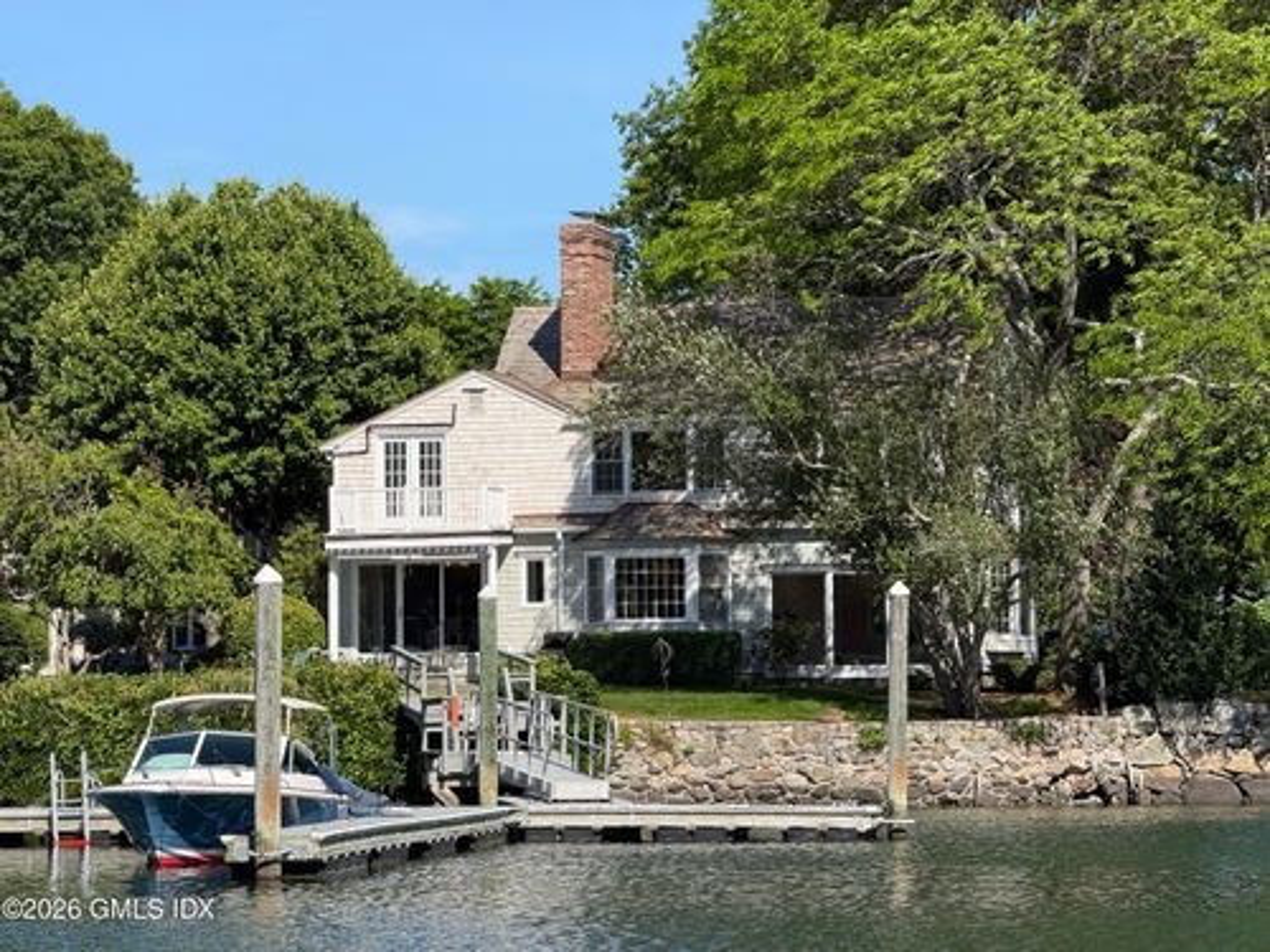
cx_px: 635
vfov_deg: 12.3
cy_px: 476
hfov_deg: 16.4
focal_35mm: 120
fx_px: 4403
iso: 50
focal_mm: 15.66
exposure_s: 1/1227
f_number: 2.8
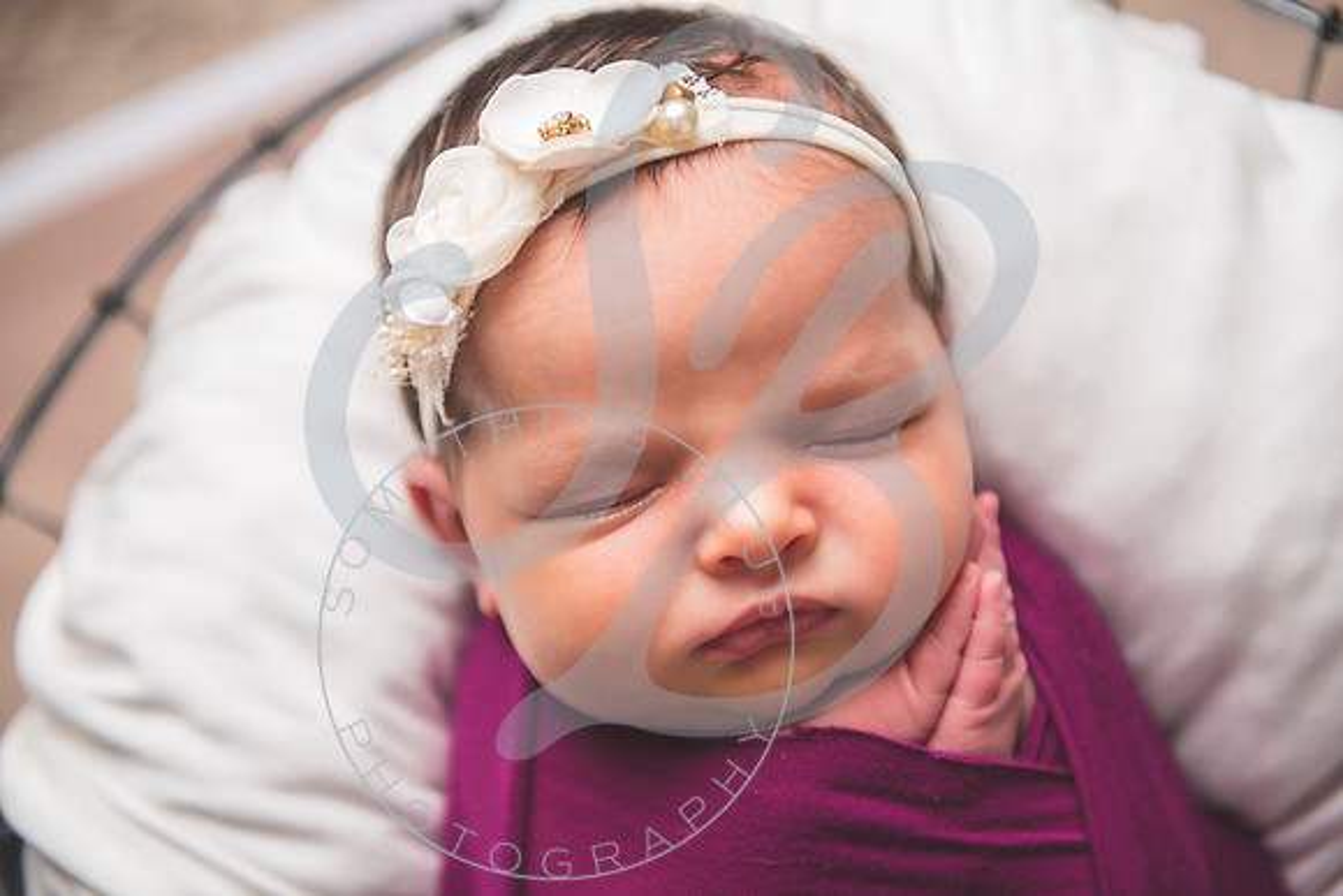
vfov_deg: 19.5
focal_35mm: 70
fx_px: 2612
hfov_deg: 28.8
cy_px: 448
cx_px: 672
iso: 100
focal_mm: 70
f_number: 2.8
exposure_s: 1/100
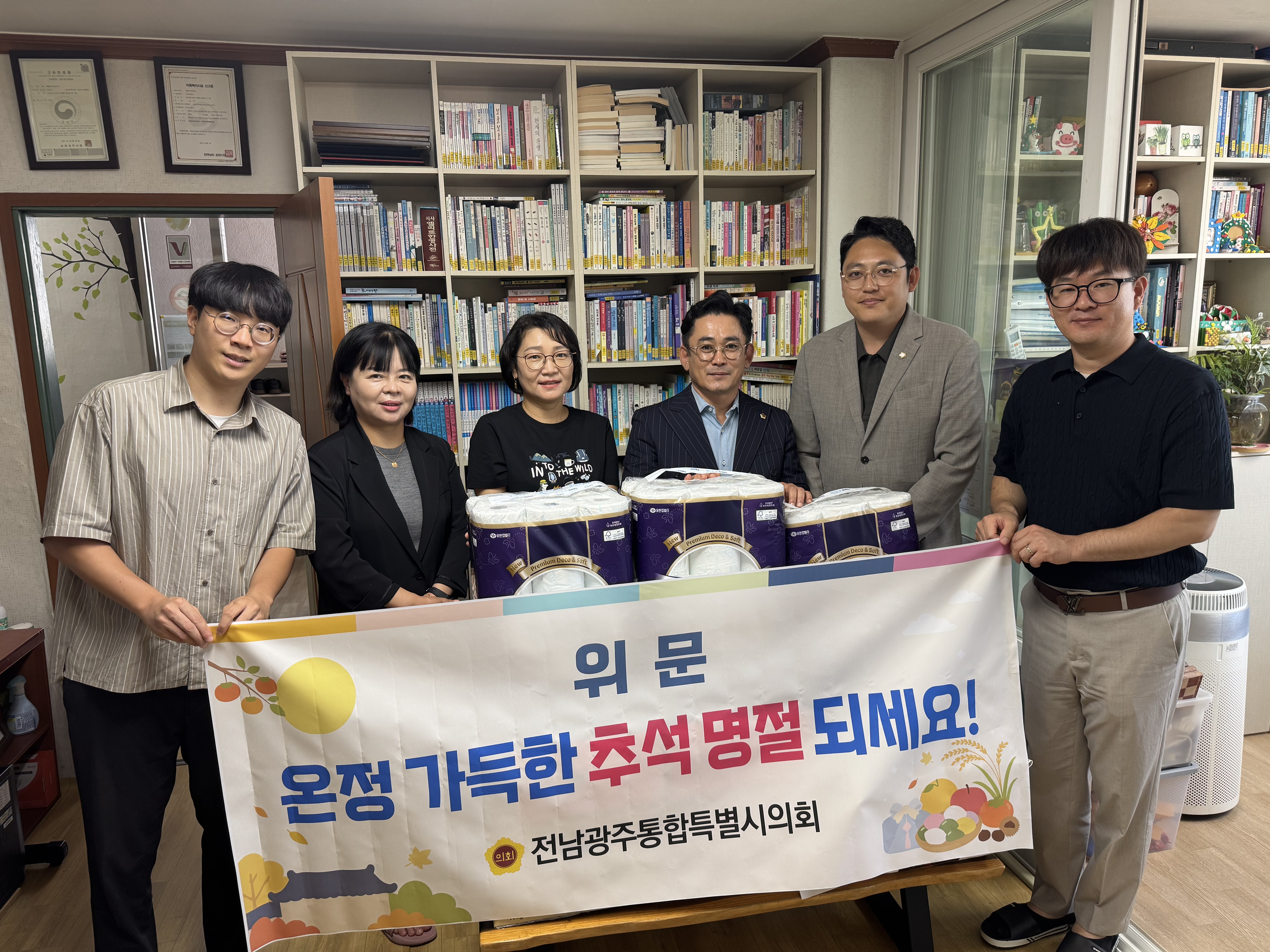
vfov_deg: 56.8
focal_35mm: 24
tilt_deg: -10.4
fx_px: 881
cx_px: 635
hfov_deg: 71.6
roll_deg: +1.7
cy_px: 476
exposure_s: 1/60
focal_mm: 6.76
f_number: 1.78
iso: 125
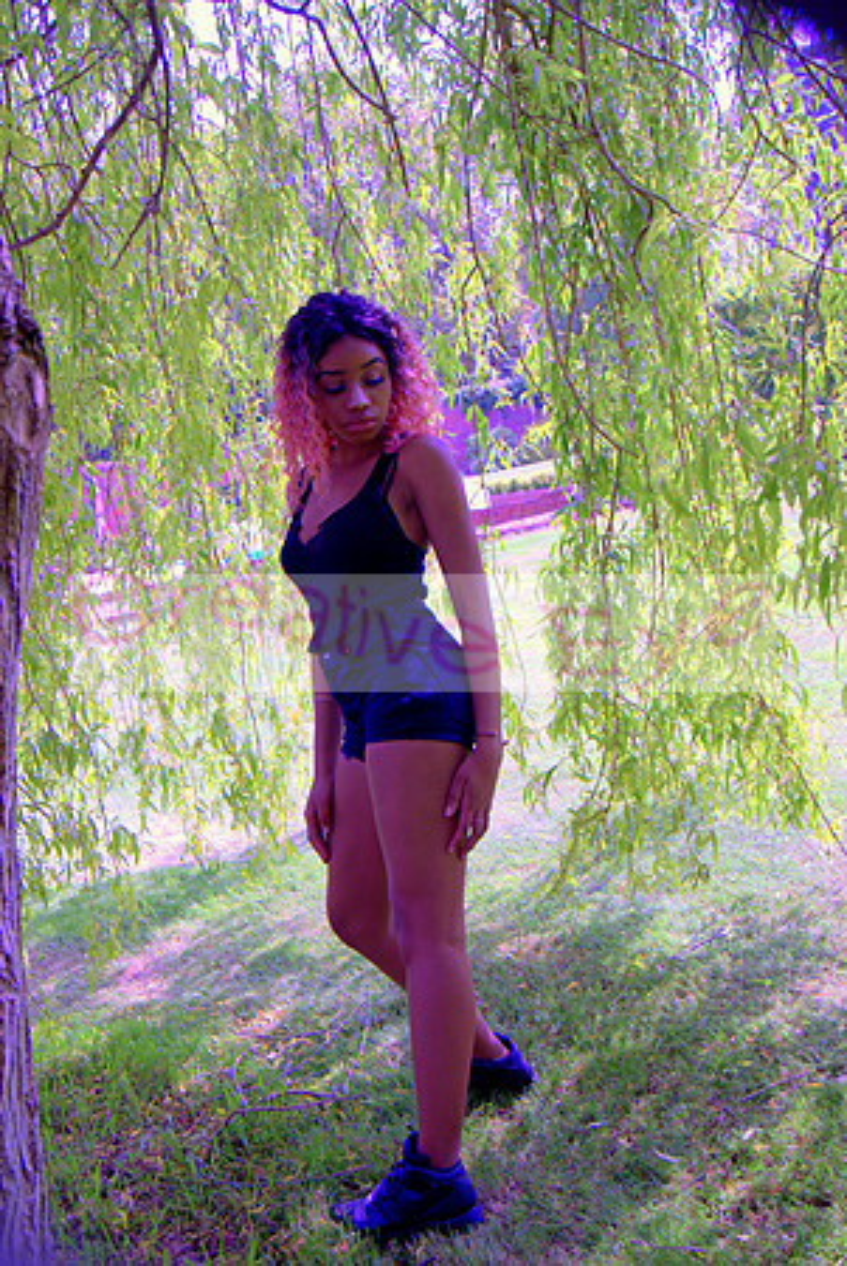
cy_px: 633
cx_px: 424
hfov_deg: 37.0
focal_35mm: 36
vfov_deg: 53.1
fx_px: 1267
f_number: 4.5
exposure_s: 1/160
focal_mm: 24
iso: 100
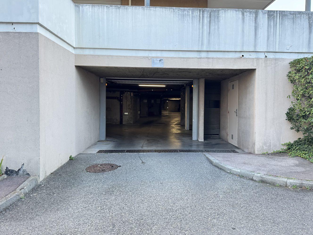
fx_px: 235
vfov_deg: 53.0
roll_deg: -0.5
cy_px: 110
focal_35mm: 26
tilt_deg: -2.2
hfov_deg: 67.2
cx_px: 166
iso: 80
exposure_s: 1/121
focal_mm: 6.76
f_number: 1.78
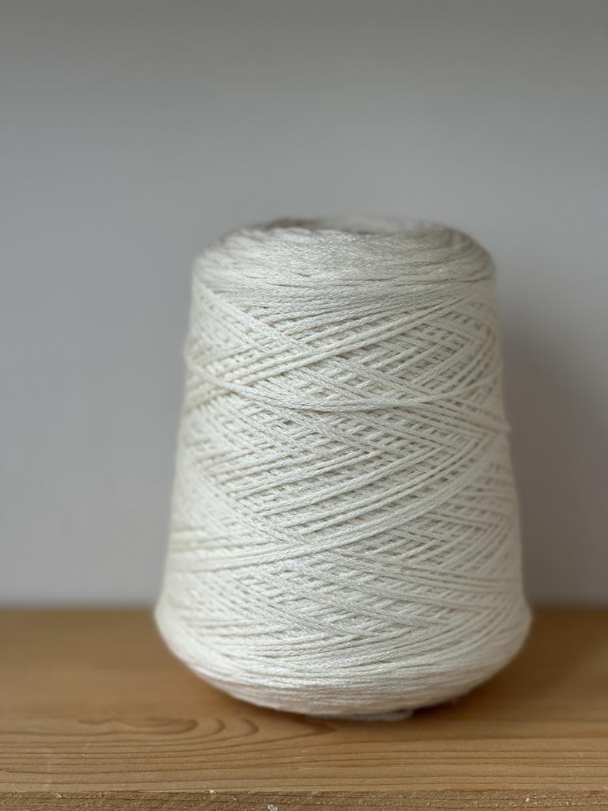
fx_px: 1803
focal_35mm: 77
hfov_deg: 19.1
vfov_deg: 25.3
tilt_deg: -10.1
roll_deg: -0.7
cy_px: 406
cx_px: 304
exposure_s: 1/121
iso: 20
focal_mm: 9
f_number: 2.8
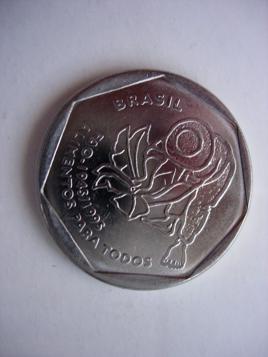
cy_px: 178
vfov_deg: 49.0
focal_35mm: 38
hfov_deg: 37.7
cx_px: 134
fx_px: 392
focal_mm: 7.8
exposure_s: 1/32
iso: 125
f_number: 2.8
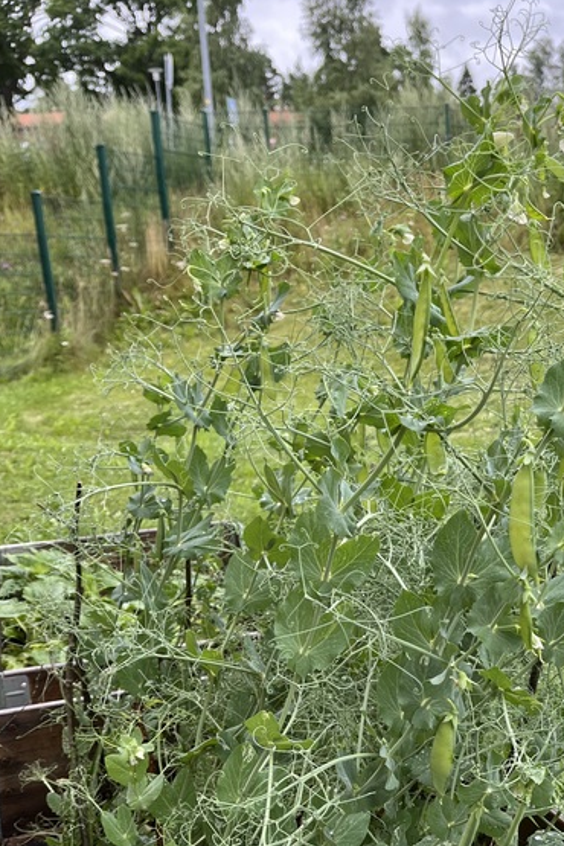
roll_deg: +3.2
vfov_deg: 48.8
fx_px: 916
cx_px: 428
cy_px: 553
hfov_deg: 33.5
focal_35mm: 39
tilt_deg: -18.2
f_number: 1.6
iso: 50
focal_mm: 5.1
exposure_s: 1/437
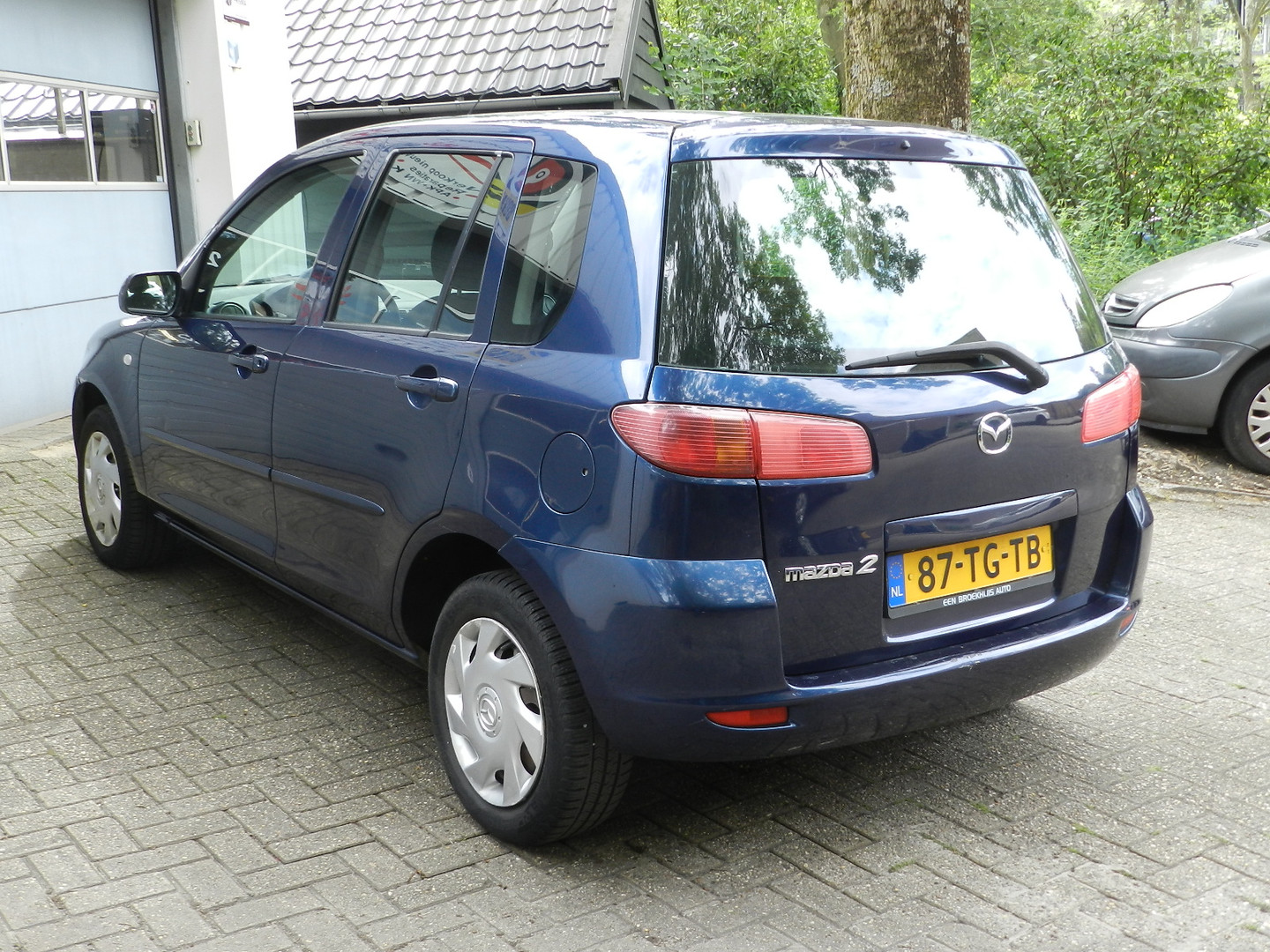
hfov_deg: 49.0
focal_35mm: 38
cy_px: 476
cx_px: 635
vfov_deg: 37.7
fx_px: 1394
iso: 160
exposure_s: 1/80
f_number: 4
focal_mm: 6.7
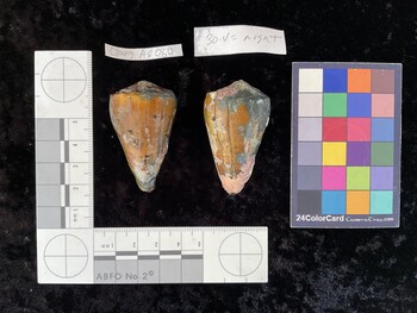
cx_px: 208
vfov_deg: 48.3
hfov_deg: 61.6
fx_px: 350
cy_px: 156
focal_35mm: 29
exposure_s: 1/60
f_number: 1.8
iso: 64
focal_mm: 3
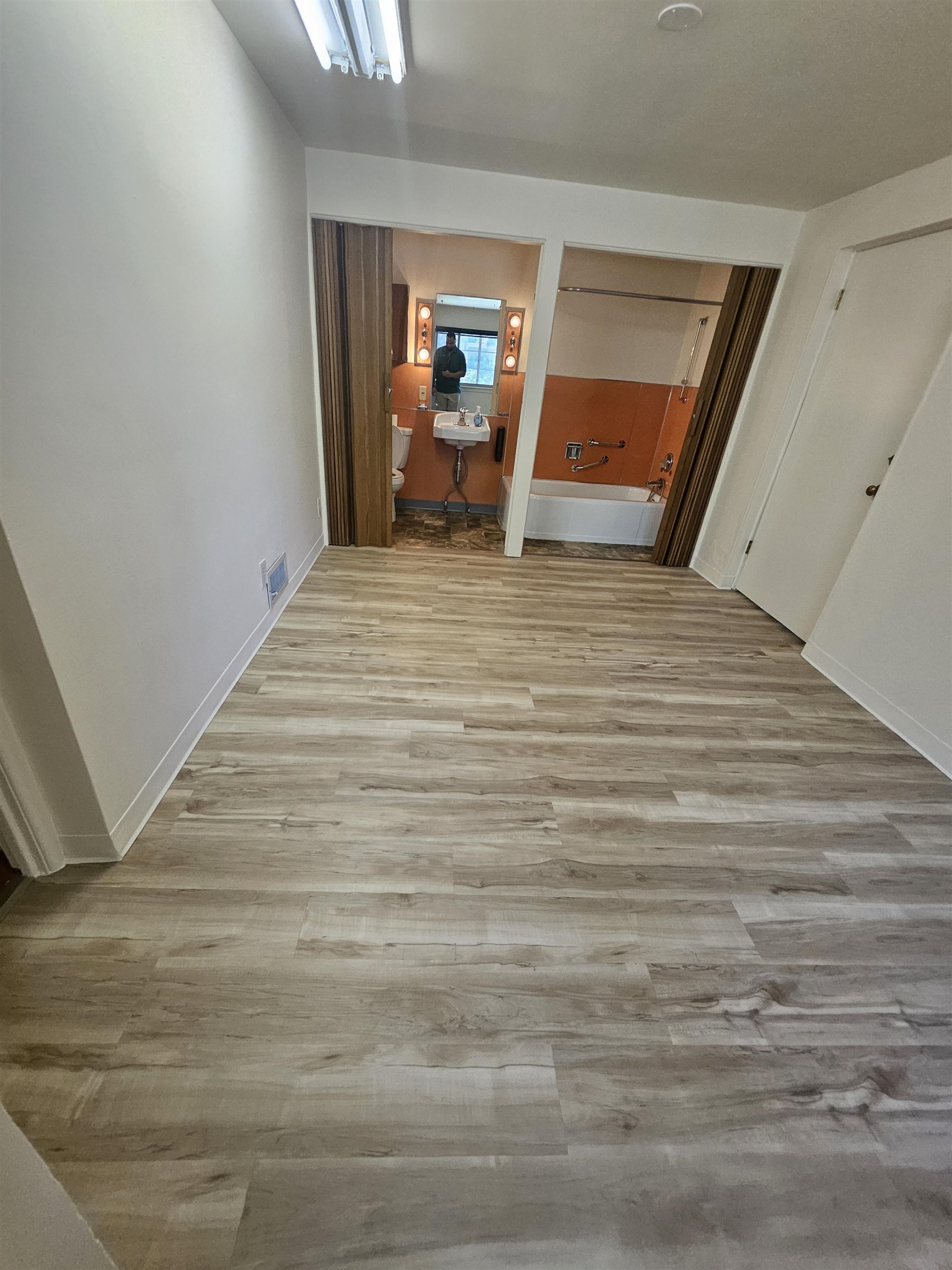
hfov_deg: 89.9
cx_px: 476
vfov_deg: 106.2
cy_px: 635
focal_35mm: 13
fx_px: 477
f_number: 2.2
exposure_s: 1/60
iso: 200
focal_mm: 1.74
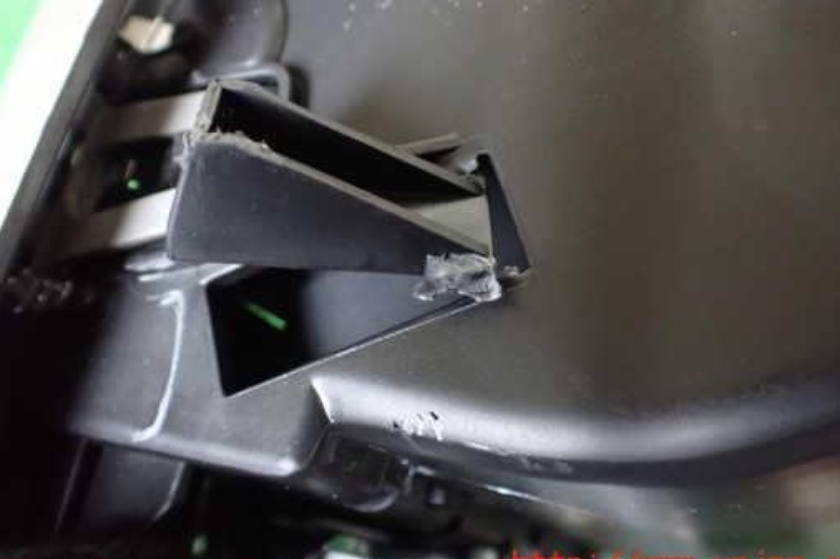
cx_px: 388
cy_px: 214
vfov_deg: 35.7
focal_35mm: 37
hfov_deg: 51.9
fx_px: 863
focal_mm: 5.4
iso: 1250
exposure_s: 1/30
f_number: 2.3
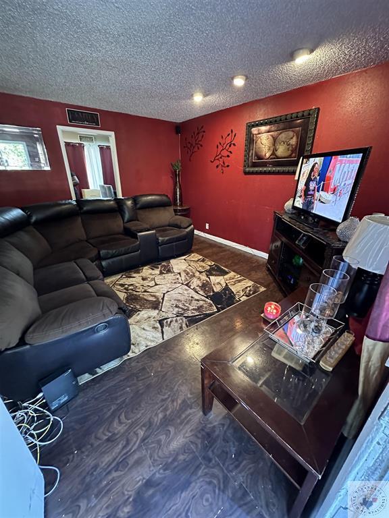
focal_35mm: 14
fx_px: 210
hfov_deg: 85.7
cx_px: 194
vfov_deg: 102.1
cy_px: 259
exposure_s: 1/40
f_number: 2.2
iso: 1000
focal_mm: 2.22
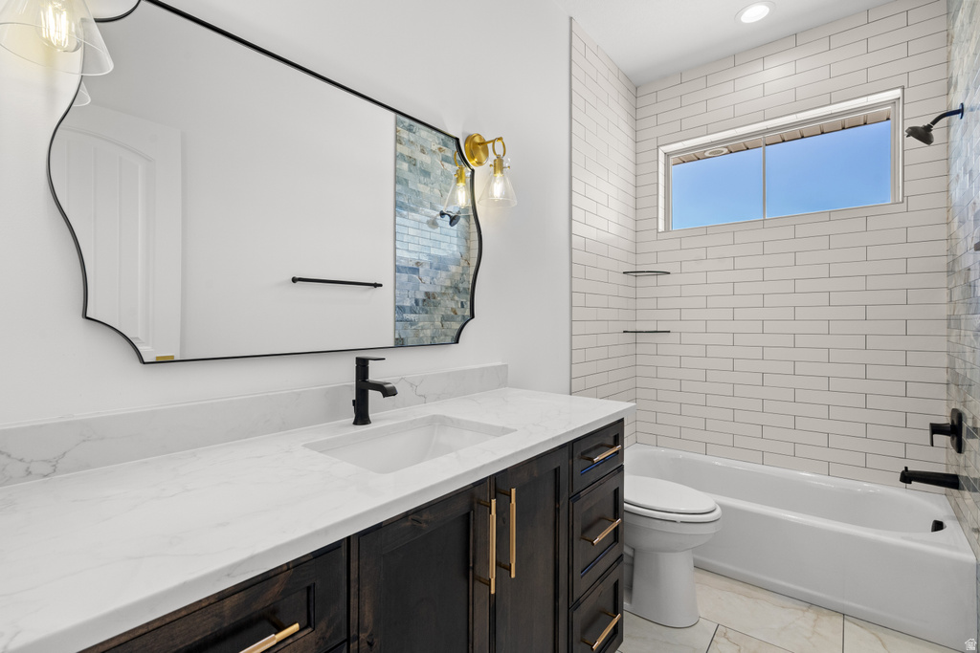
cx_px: 490
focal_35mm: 16
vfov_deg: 73.8
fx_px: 436
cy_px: 326
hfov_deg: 96.7
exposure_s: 1/15
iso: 400
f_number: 9
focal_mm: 16
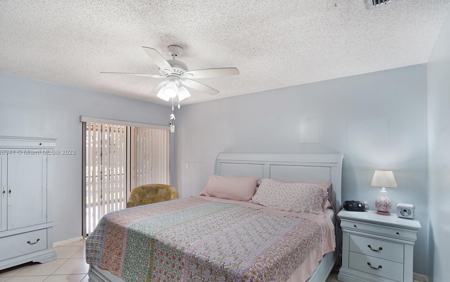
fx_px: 209
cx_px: 216
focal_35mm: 17
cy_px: 153
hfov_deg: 94.3
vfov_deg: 67.9
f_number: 4
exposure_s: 1/125
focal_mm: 16
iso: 500
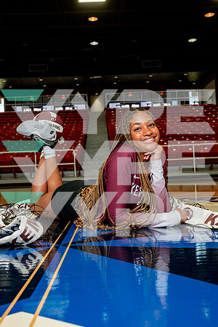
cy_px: 164
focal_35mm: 42
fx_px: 381
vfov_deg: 46.4
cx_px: 109
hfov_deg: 31.9
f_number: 7.1
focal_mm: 42
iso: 800
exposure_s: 1/200
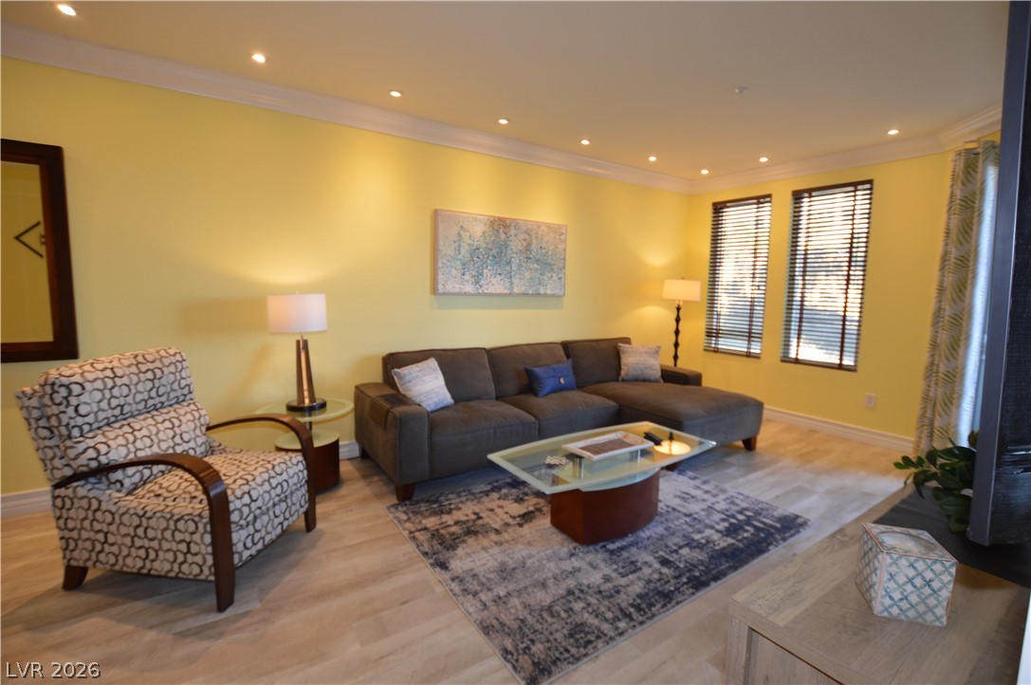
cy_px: 342
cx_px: 516
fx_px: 429
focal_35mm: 15
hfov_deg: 100.5
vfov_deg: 77.2
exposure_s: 1/60
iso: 400
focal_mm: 10
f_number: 4
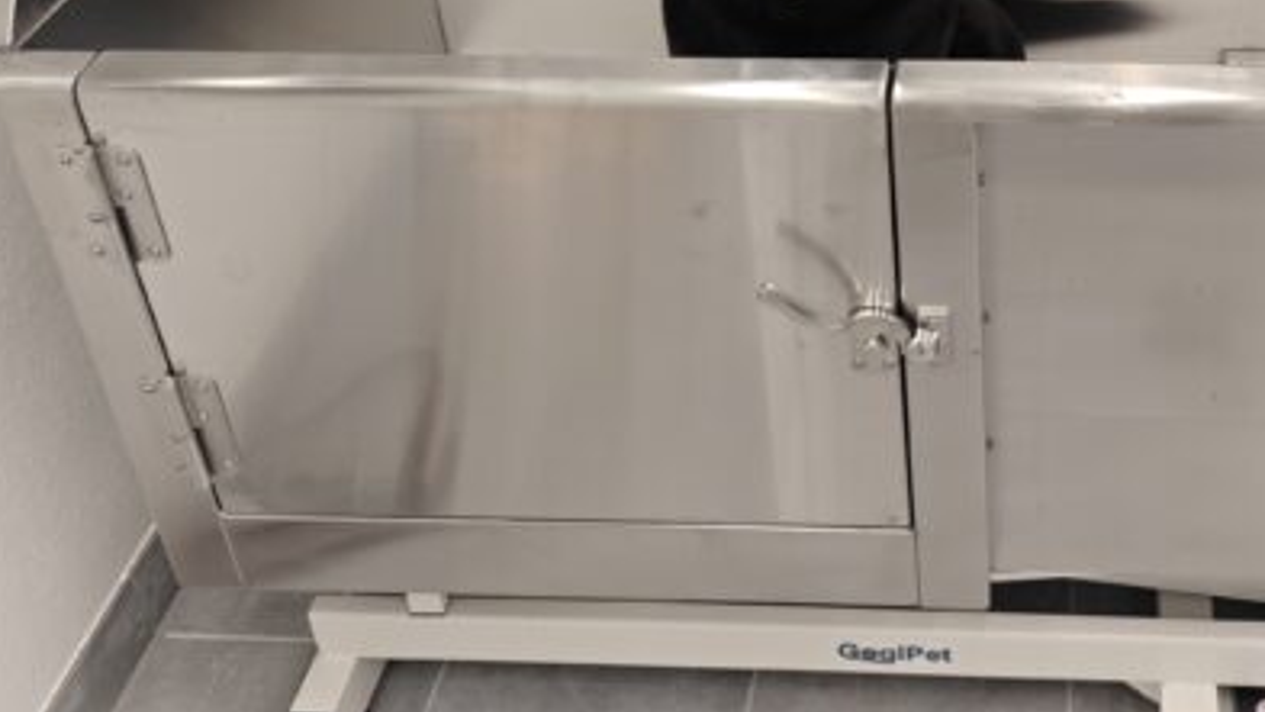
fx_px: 1643
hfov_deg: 40.4
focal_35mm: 49
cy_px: -32
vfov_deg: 23.2
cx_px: 1011
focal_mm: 6.06
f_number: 1.6
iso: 125
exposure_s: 1/100
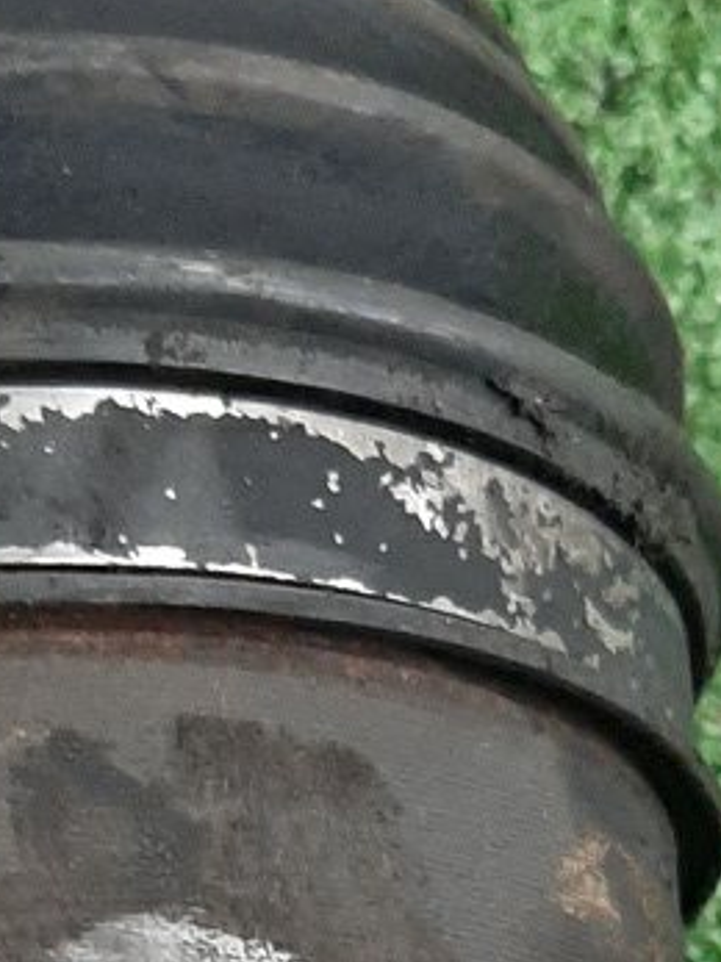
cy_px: 1164
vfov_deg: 17.4
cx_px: 83
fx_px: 3001
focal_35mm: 108
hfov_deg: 13.6
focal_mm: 3.93
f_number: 1.7
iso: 199
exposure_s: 1/25
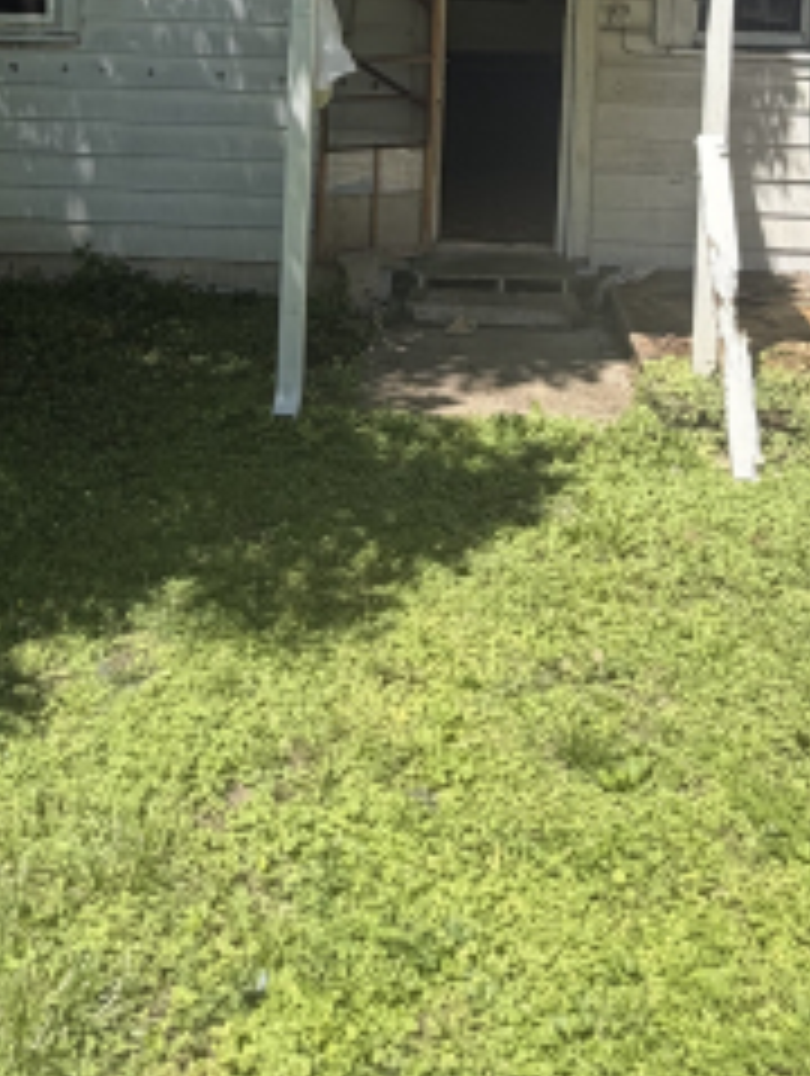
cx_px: 410
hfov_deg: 36.9
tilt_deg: -3.2
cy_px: 56
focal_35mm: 39
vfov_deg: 42.7
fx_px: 1214
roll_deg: -1.5
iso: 40
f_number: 2.2
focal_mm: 2.22
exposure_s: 1/686
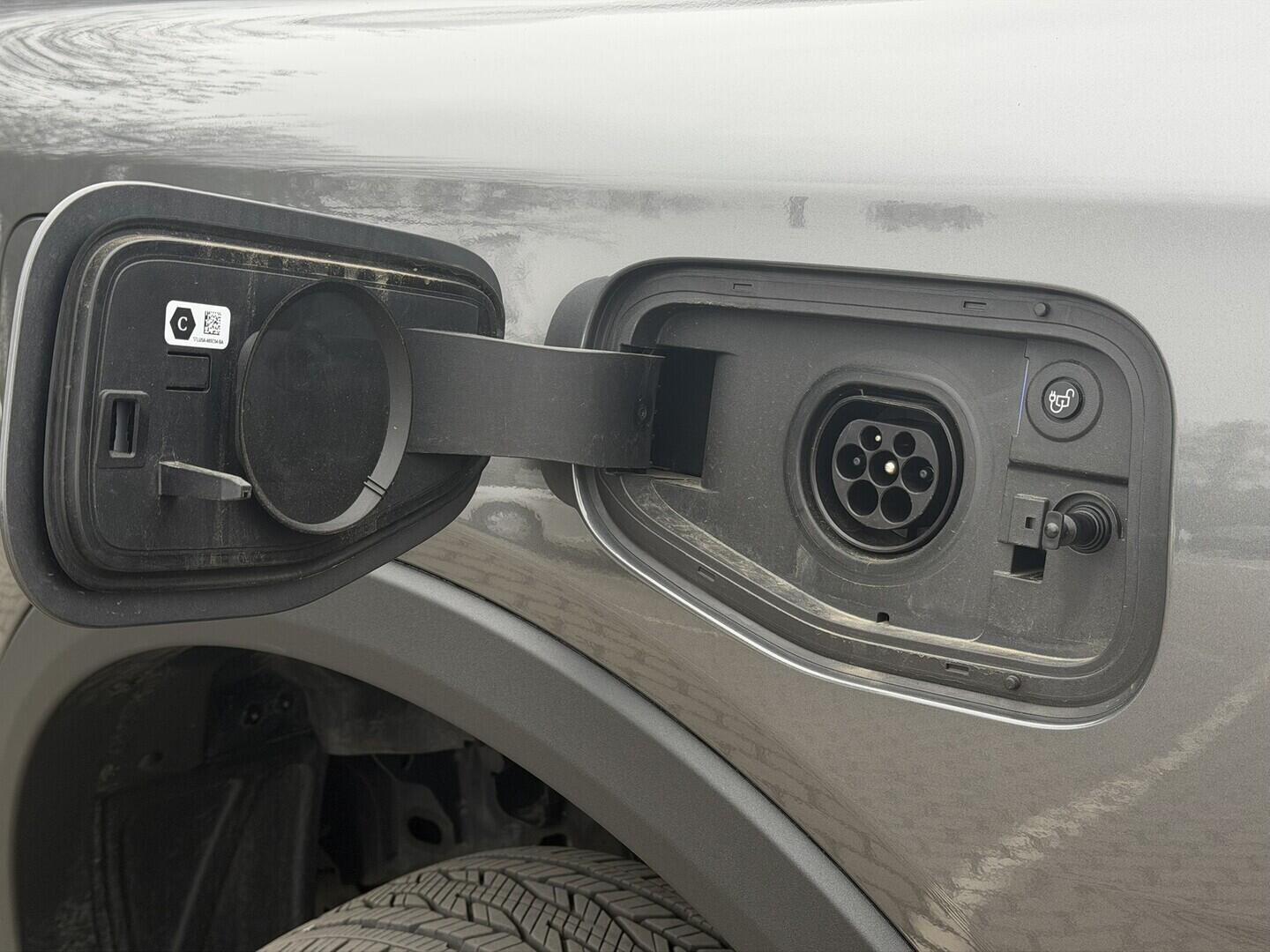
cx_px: 635
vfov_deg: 30.3
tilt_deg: -15.3
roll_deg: +1.5
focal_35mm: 48
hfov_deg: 39.7
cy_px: 476
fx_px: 1761
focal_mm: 6.76
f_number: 1.78
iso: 64
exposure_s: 1/810
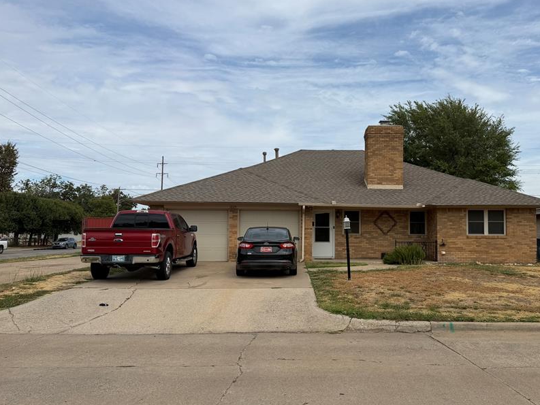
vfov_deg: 45.4
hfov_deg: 58.0
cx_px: 313
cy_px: 214
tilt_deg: +2.9
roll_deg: +0.9
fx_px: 484
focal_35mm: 31
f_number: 1.78
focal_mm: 6.76
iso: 80
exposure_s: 1/6173
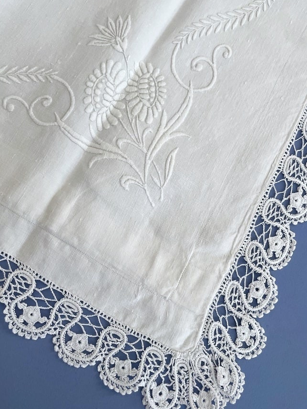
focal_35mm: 31
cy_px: 187
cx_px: 153
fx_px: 367
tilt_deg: -76.3
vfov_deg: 58.3
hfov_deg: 45.4
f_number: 1.6
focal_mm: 4.2
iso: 125
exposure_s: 1/121
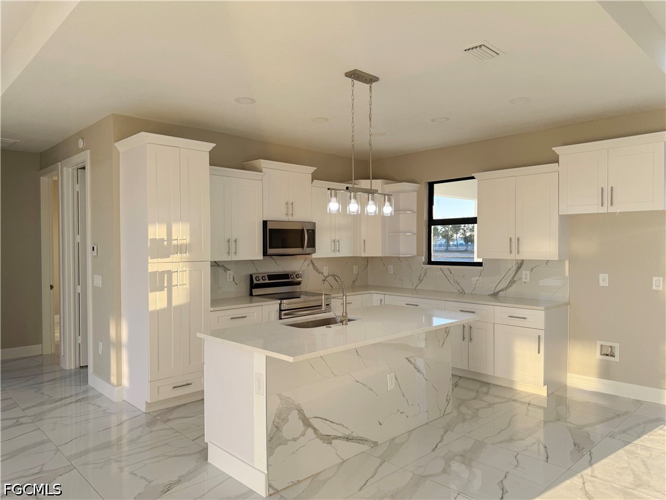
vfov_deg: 56.8
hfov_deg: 71.6
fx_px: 462
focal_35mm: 24
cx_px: 333
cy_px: 250
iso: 100
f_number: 1.78
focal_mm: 6.76
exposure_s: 1/649
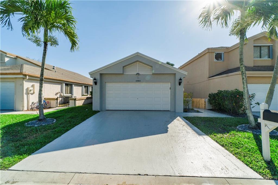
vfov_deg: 77.2
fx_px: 116
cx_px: 139
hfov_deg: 100.4
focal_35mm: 15
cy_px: 92
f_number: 11
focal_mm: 10
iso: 100
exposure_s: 1/250
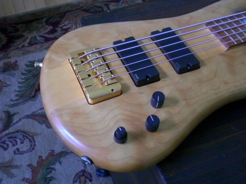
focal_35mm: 51
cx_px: 123
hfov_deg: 37.5
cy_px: 92
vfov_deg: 28.6
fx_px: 362
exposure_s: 1/20
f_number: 3.6
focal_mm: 8.44
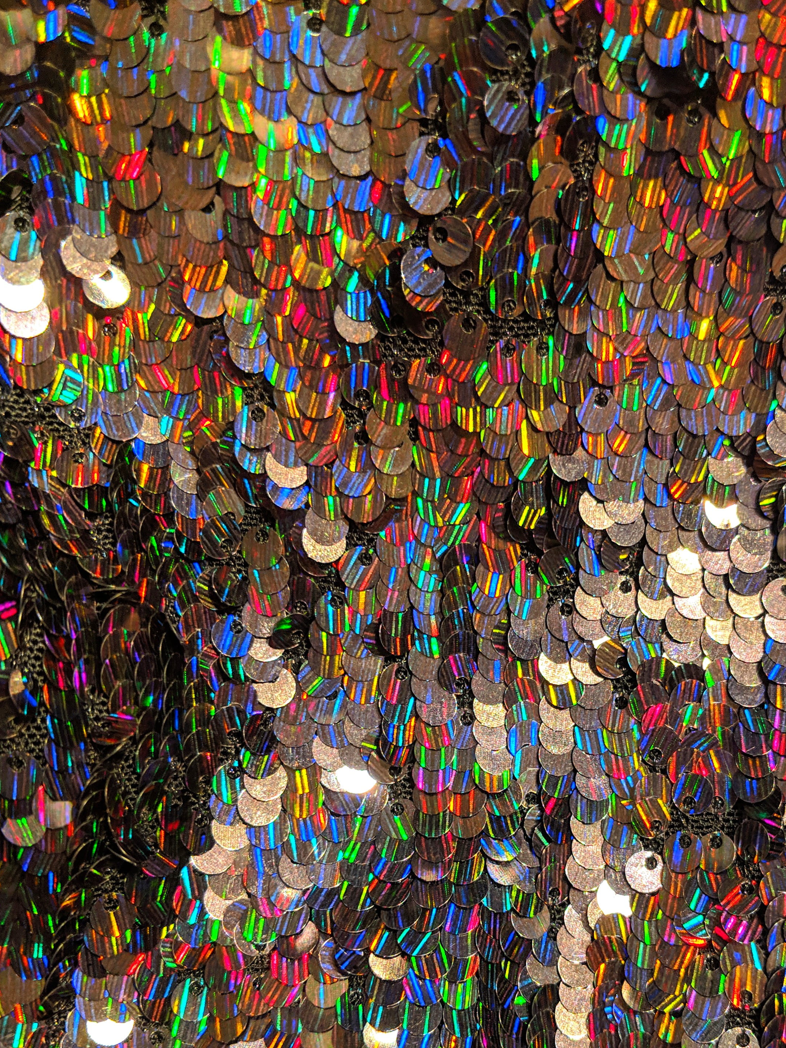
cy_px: 733
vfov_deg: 47.8
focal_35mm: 38
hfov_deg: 37.3
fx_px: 1150
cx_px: 528
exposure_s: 1/125
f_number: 1.8
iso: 82
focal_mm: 4.44
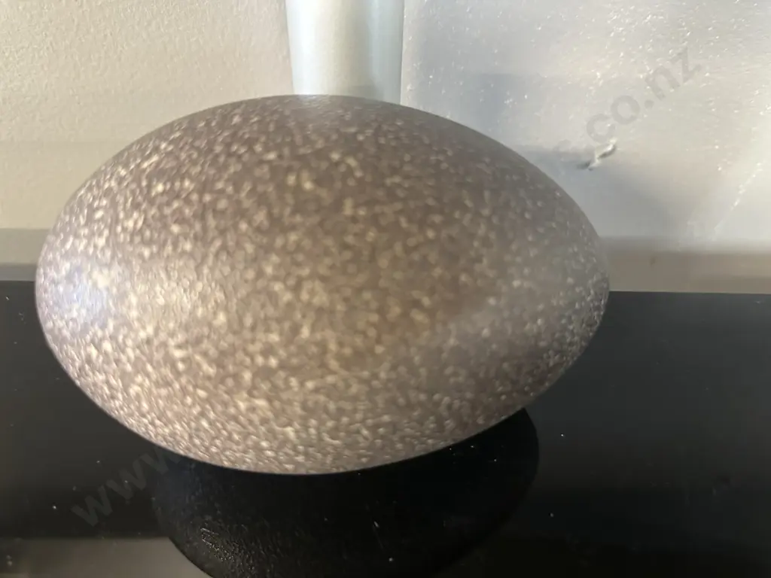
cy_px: 289
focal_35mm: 24
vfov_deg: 56.8
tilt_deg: -45.9
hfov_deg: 71.6
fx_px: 535
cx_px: 386
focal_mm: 6.86
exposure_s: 1/50
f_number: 1.78
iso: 800
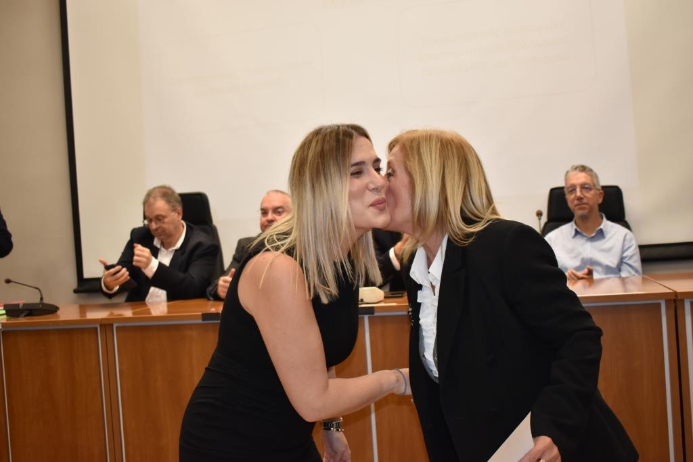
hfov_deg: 49.5
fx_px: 751
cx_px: 346
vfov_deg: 34.2
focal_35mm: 39
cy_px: 231
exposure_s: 1/125
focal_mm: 26
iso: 800
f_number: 4
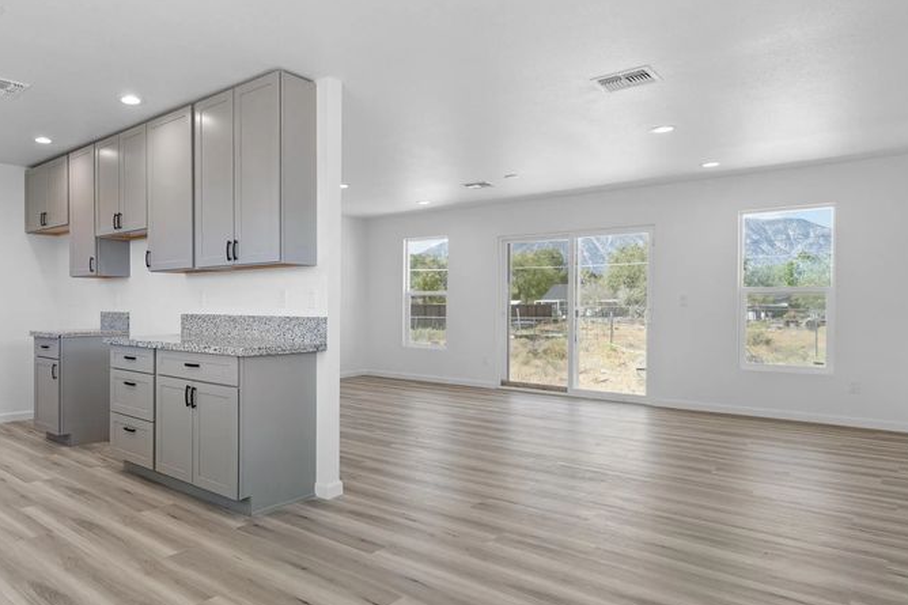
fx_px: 580
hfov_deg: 72.9
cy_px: 316
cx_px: 275
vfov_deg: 55.1
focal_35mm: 23
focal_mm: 10
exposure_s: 1/5
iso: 100
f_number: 5
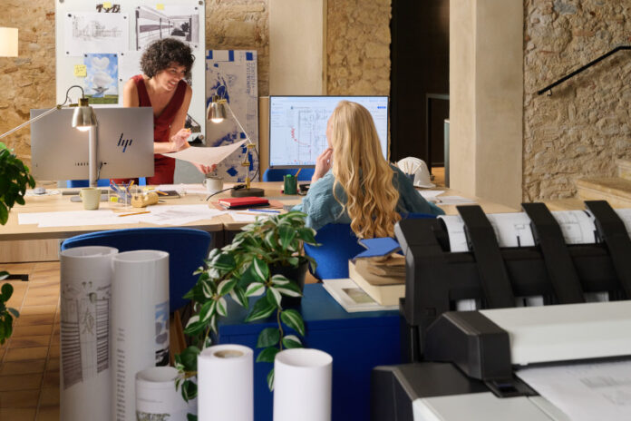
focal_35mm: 50
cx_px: 316
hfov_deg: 39.6
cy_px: 210
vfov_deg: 27.0
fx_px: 876
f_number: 7.1
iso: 1000
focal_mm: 50
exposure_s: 1/60
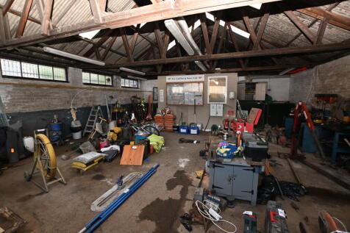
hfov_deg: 100.4
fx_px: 146
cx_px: 175
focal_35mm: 15
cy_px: 116
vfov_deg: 77.3
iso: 1100
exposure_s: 1/60
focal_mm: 10
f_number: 5.6
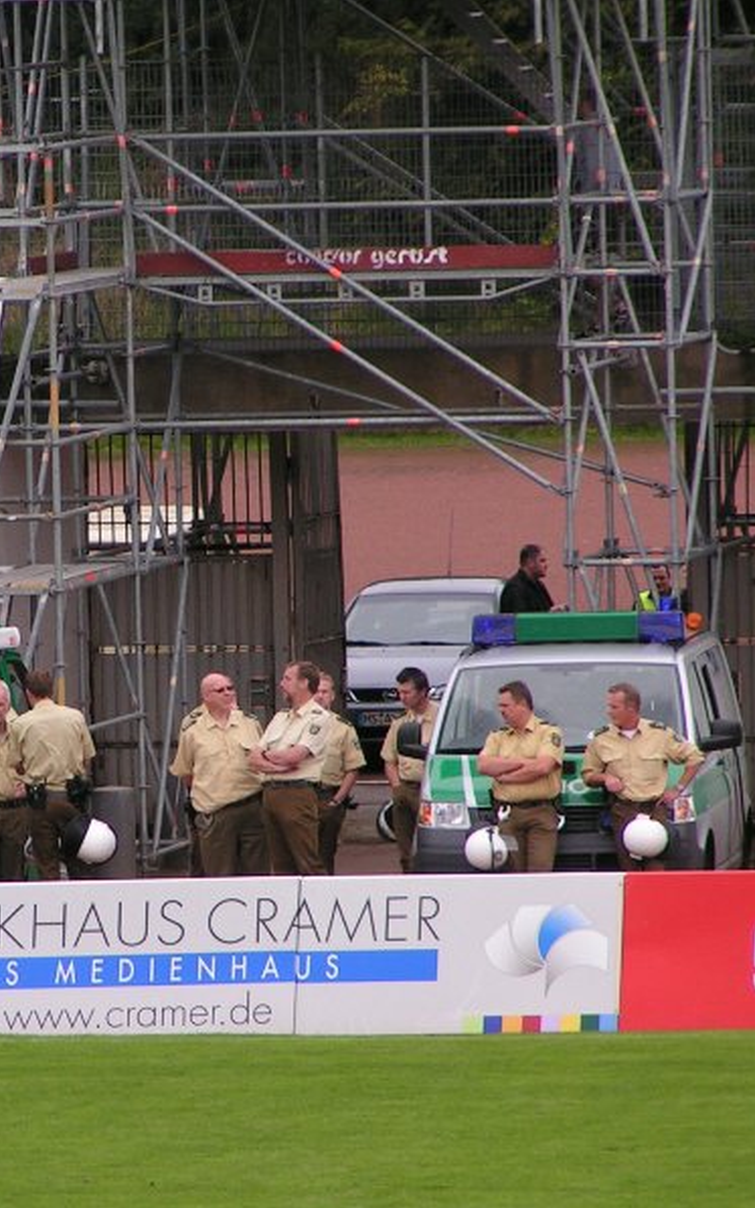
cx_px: 81
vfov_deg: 4.4
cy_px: 605
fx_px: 15905
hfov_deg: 2.7
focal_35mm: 483
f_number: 3.5
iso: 64
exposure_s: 1/400
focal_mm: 52
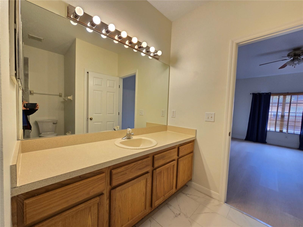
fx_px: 114
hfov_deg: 106.2
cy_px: 114
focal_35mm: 13
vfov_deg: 89.9
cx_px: 152
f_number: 2.2
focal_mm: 2.2
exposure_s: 1/60
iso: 100
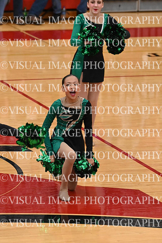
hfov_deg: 4.8
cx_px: 81
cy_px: 122
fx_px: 1922
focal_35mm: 285
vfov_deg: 7.2
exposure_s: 1/400
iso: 8000
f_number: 4
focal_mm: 190
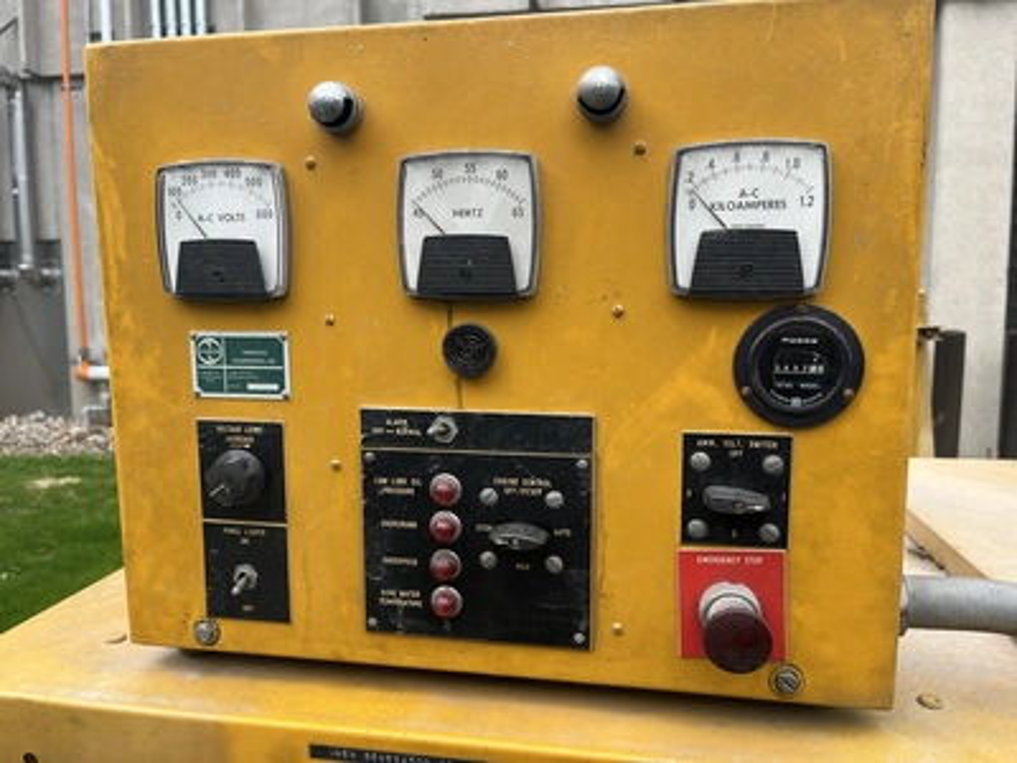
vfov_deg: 53.1
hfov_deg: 67.3
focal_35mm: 26
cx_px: 508
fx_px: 764
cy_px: 382
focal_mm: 5.1
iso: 50
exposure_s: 1/341
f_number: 1.6
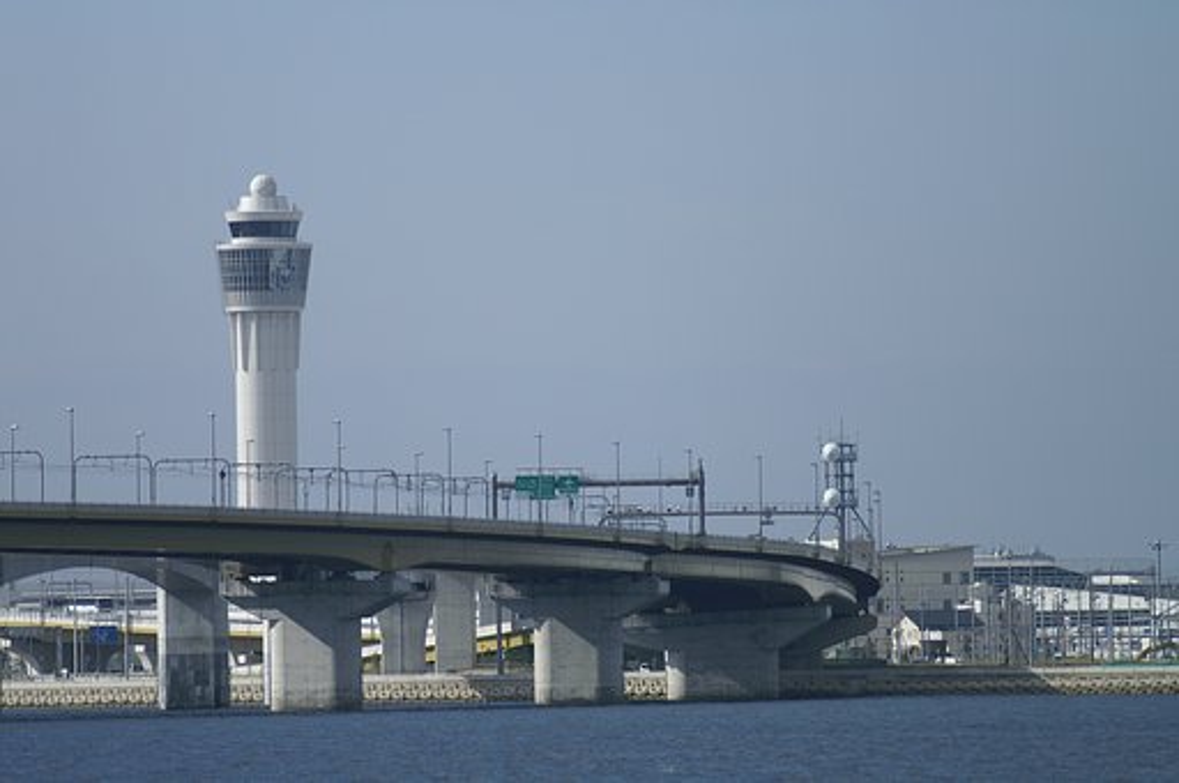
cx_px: 590
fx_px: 14719
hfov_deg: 4.6
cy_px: 392
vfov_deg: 3.0
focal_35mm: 450
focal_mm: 300
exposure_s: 1/4000
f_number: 4
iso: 200
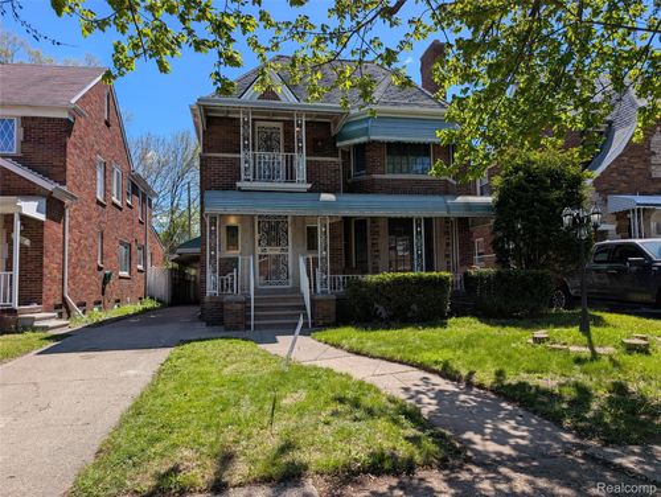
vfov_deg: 56.9
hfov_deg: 71.5
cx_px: 330
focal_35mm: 24
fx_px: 459
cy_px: 248
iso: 21
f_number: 1.68
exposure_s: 1/940
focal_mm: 6.9
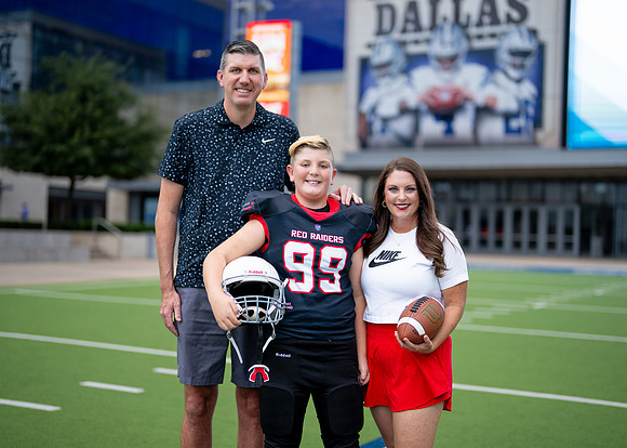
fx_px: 959
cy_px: 220
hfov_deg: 36.2
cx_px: 312
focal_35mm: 54
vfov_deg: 26.3
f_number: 1.2
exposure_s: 1/1600
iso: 100
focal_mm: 50
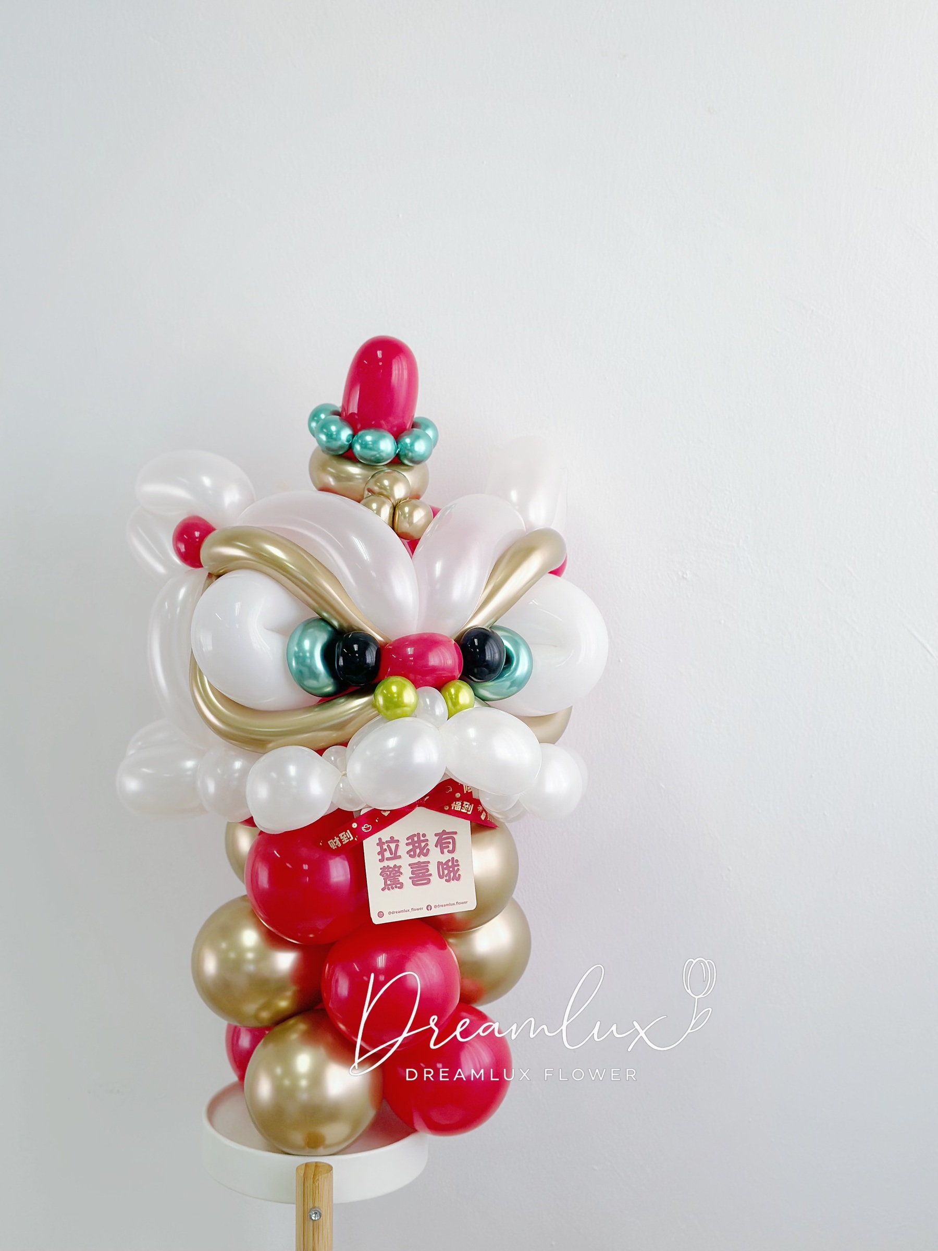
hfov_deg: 30.3
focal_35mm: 48
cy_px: 626
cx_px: 469
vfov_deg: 39.7
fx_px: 1734
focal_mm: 6.86
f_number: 1.78
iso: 64
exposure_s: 1/100
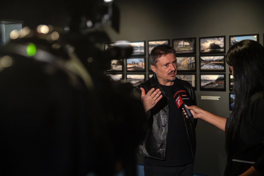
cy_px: 88
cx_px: 132
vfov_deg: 26.0
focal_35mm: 52
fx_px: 381
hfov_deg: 38.2
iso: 20000
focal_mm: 52
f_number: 2.8
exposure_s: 1/2000
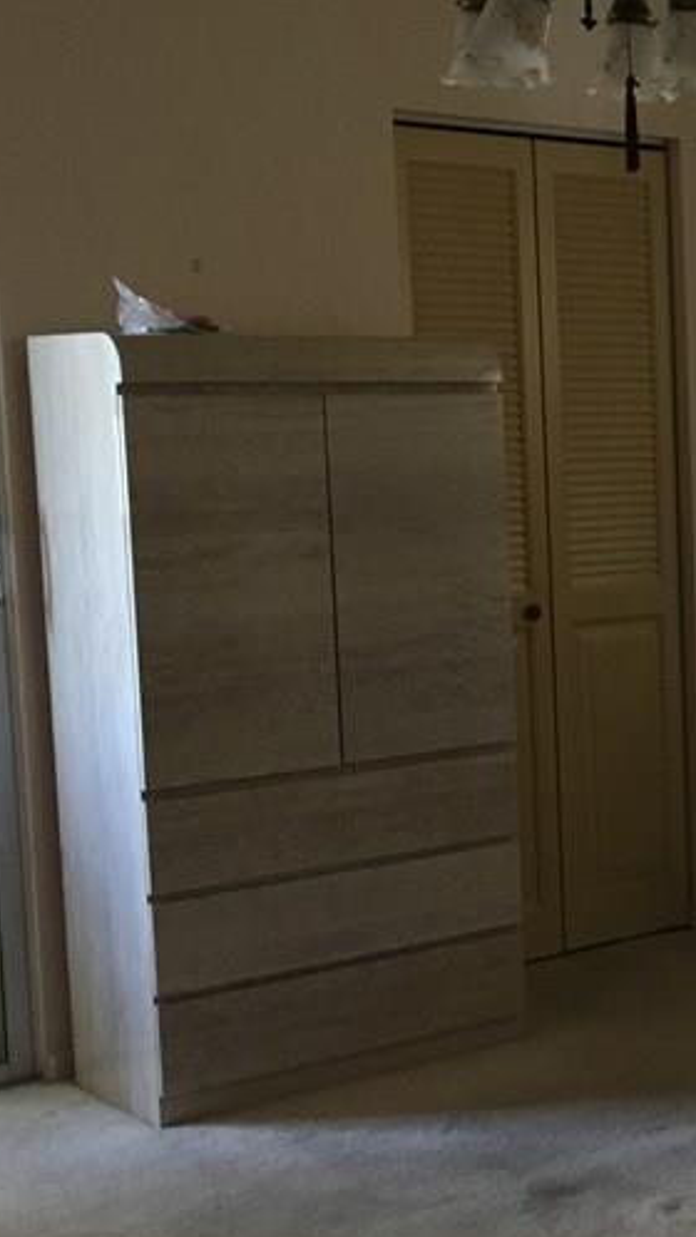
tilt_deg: -5.6
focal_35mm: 65
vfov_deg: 32.4
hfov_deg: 16.3
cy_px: 633
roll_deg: -1.4
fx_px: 2133
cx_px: 1153
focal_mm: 4.15
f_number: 2.2
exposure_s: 1/30
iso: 125
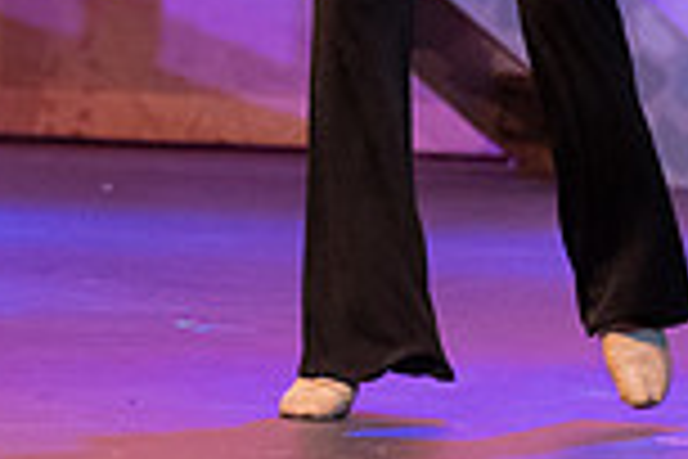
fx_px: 7816
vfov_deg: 3.3
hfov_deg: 5.0
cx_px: -72
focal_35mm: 409
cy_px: -437
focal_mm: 102
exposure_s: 1/500
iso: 6400
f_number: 4
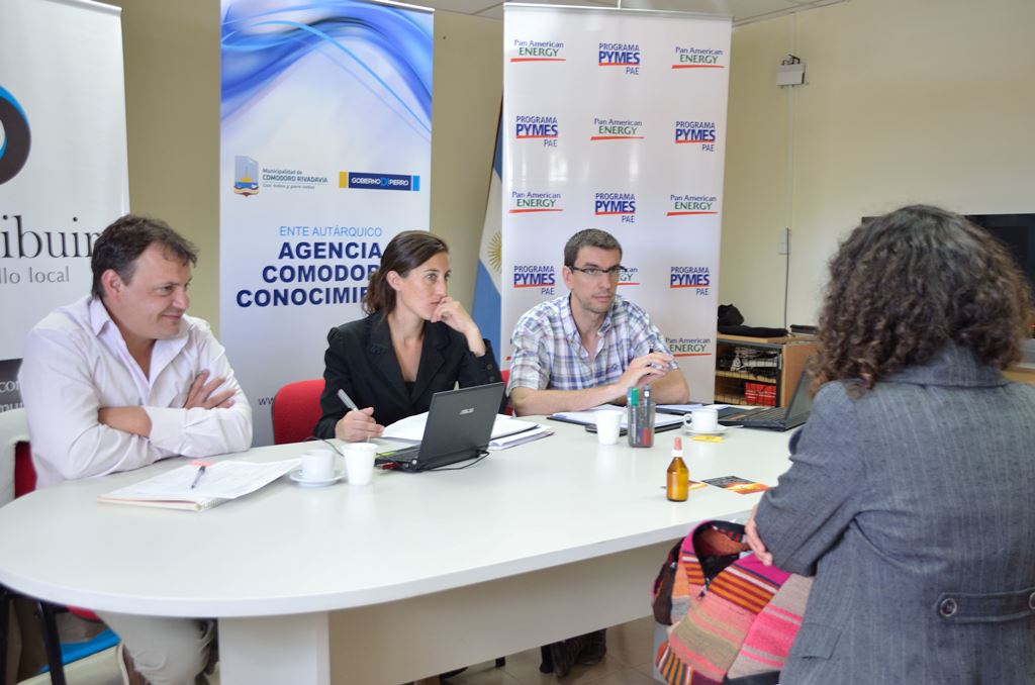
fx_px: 947
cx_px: 518
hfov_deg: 57.3
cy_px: 342
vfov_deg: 39.8
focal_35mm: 33
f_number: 4
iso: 500
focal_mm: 22
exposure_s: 1/40
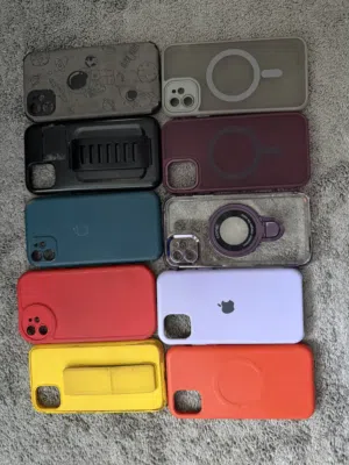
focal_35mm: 24
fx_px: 323
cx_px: 174
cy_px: 232
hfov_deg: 56.8
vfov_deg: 71.6
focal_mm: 6.76
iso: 1000
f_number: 1.78
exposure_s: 1/36
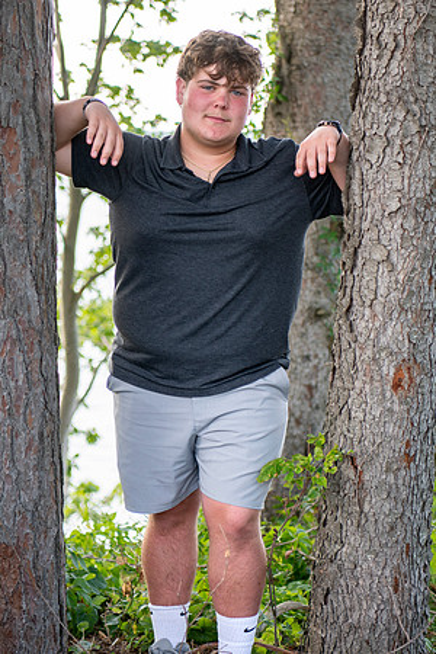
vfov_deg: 21.9
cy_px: 327
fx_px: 1689
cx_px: 218
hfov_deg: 14.7
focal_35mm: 93
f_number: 2.8
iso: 100
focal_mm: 62
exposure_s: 1/160
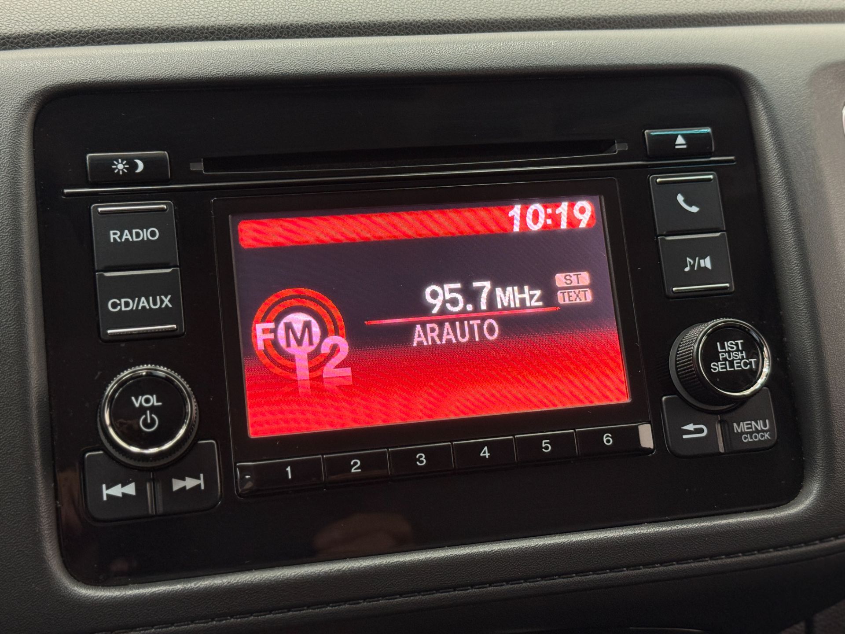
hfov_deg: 39.7
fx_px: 1172
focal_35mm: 48
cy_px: 317
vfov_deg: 30.3
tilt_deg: -23.7
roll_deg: -3.5
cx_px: 422
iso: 160
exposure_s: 1/60
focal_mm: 6.76
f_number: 1.78
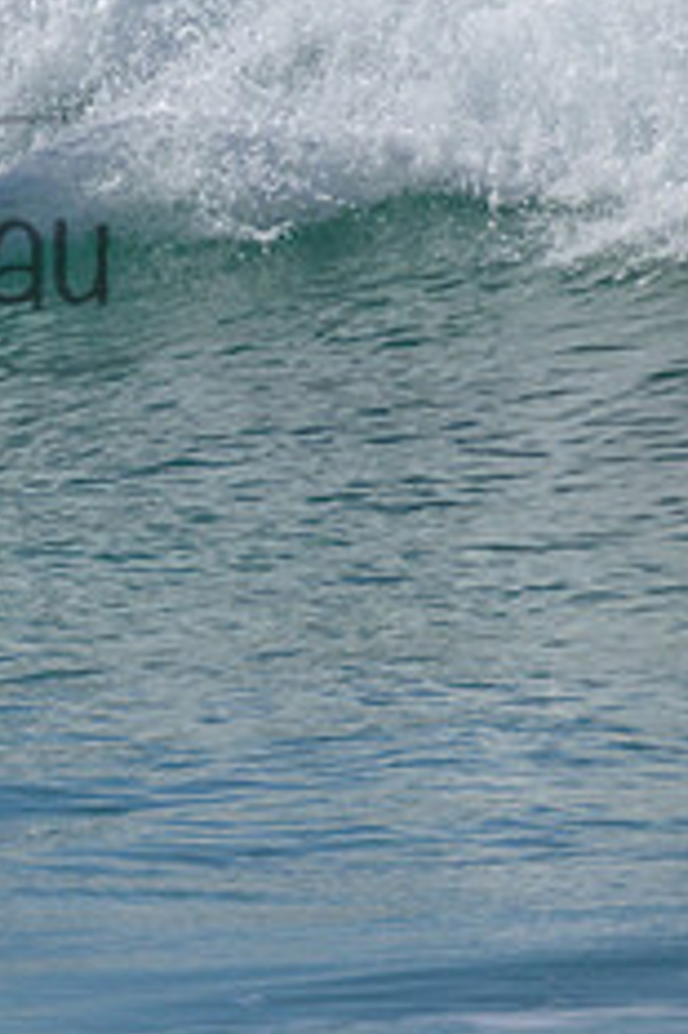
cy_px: 202
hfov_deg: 0.7
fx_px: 57299
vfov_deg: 1.0
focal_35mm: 1996
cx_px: -360
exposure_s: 1/1600
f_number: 11
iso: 1100
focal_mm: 800
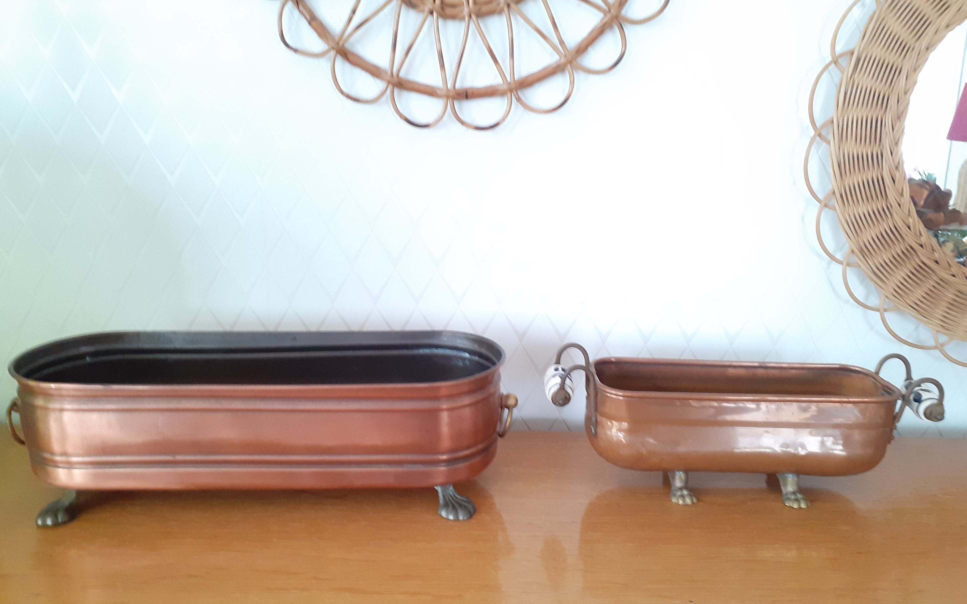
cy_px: 291
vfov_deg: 43.1
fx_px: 764
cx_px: 479
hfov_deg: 64.6
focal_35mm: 29
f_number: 1.9
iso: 200
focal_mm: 3.6
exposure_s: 1/25
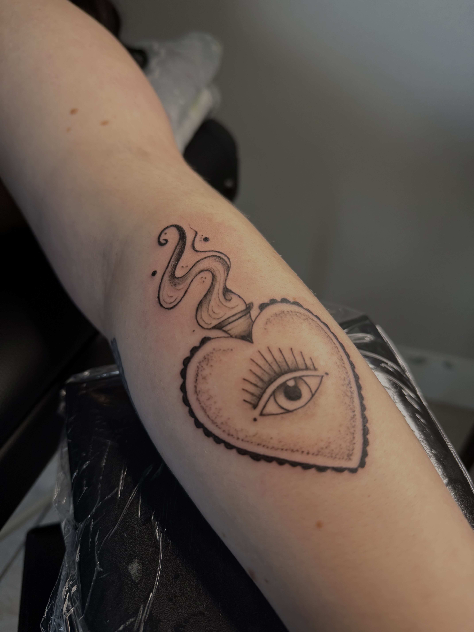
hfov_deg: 56.8
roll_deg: -2.1
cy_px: 316
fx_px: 438
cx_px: 237
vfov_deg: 71.6
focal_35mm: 24
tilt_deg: -39.4
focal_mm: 6.76
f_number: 1.78
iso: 160
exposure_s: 1/118
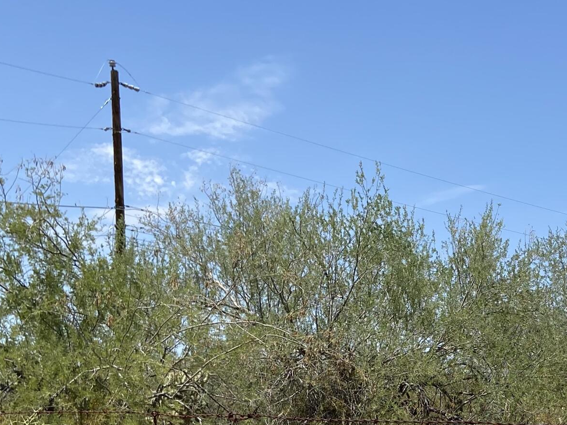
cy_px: 447
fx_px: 1081
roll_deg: +0.7
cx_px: 499
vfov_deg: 21.3
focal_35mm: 66
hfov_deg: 28.4
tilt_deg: -2.2
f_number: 1.8
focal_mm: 4.25
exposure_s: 1/2625
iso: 32
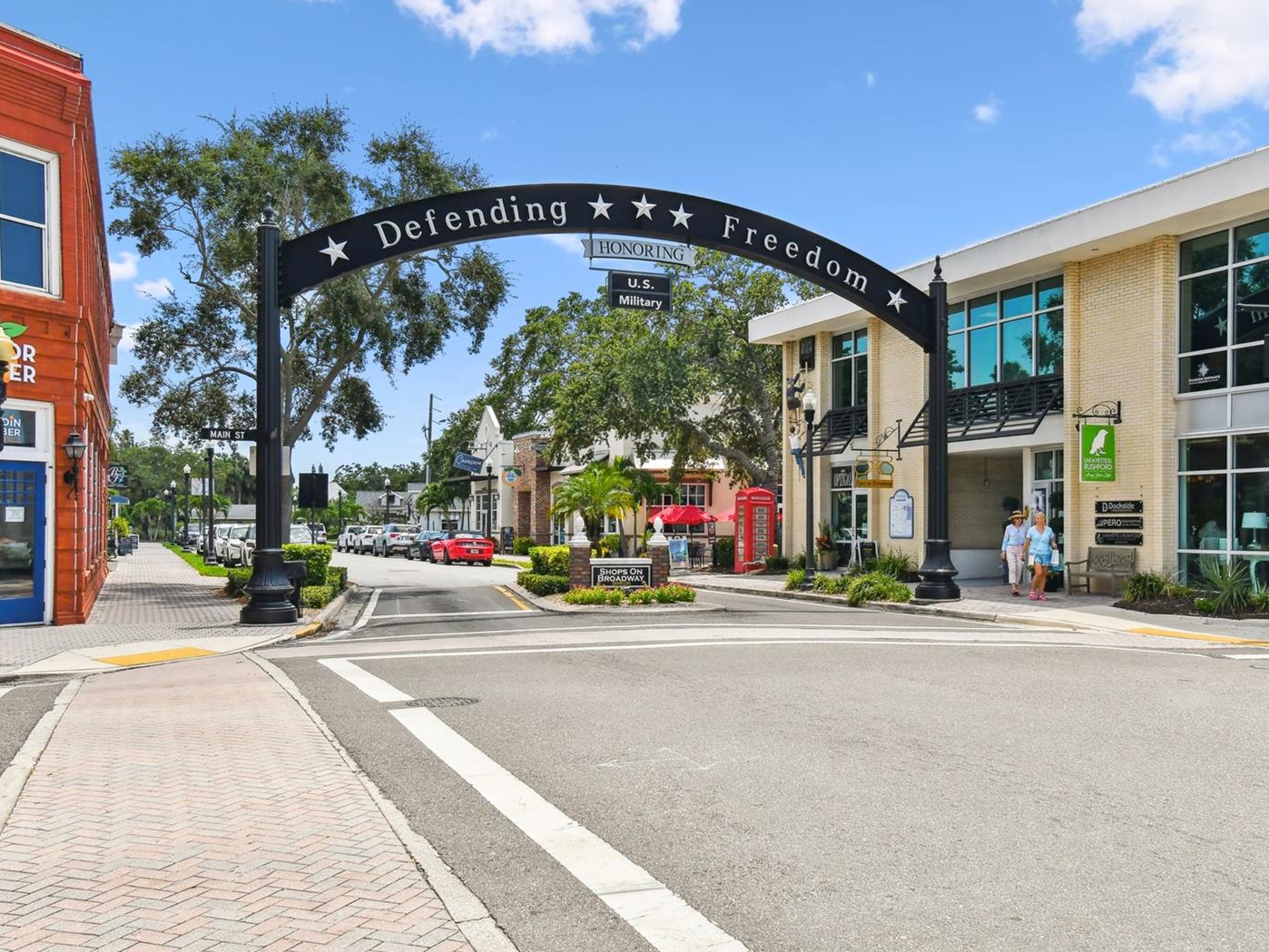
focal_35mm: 33
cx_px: 626
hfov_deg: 55.3
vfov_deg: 43.0
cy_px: 473
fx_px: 1210
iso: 100
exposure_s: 1/320
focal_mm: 20
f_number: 11
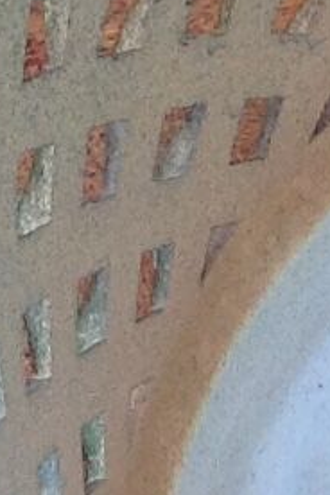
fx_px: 4688
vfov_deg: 6.0
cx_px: 1042
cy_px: -72
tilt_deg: -56.5
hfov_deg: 3.9
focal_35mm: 341
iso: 64
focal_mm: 4.28
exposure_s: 1/60
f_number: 2.4
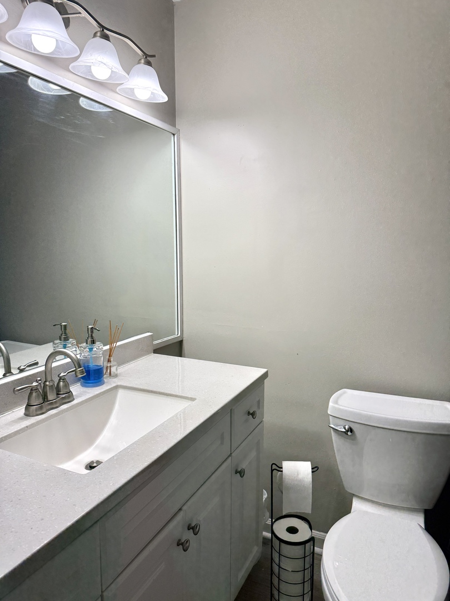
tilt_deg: -7.2
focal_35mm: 24
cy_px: 300
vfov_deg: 71.6
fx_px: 416
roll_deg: +0.5
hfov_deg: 56.8
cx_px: 225
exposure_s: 1/229
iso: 125
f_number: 1.78
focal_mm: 6.76
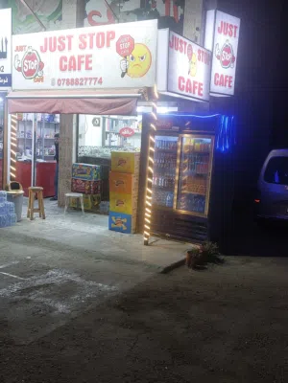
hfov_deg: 54.9
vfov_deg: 69.4
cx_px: 144
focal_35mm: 25
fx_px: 277
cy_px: 192
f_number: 1.8
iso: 100
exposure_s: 1/50
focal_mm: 5.23
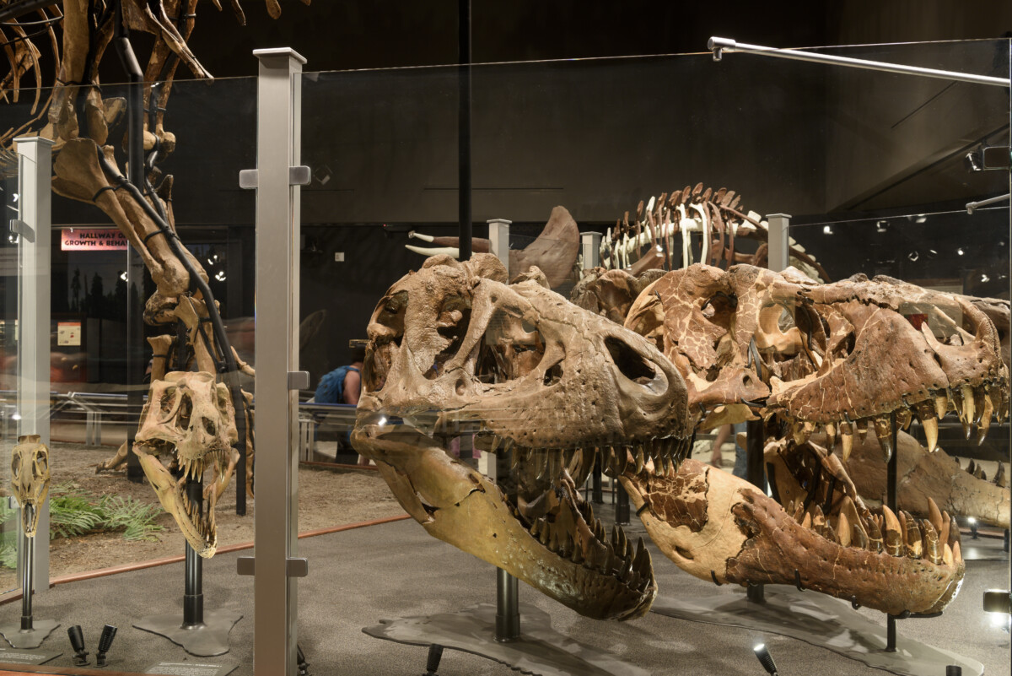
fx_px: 1012
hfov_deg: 53.1
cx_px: 506
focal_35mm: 36
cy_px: 338
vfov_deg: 36.9
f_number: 8
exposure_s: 1.6
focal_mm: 36
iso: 100
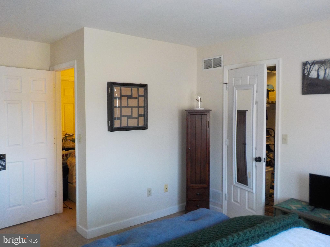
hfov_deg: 60.0
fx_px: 286
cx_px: 165
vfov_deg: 46.8
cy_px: 124
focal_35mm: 30
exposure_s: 1/30
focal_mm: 4.1
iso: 360
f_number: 3.3
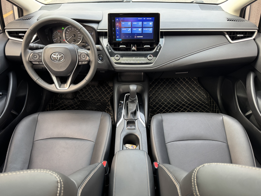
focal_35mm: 24
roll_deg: +1.4
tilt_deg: -39.4
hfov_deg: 71.6
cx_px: 130
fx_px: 181
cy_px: 98
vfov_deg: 56.8
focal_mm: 6.76
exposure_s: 1/92
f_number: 1.78
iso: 200
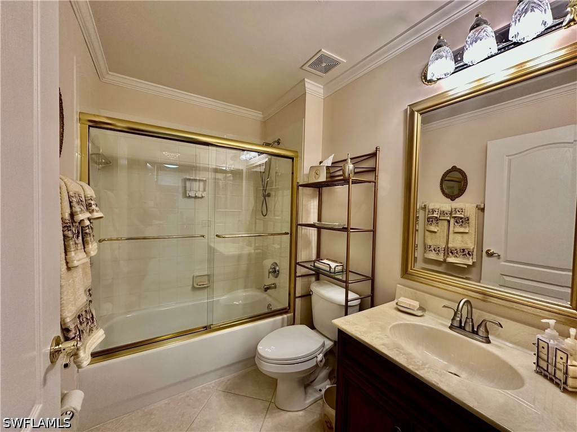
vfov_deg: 85.7
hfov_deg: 102.1
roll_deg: -1.3
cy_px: 216
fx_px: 233
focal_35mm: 14
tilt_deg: -1.7
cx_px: 288
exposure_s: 1/120
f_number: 2.2
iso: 250
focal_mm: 2.22
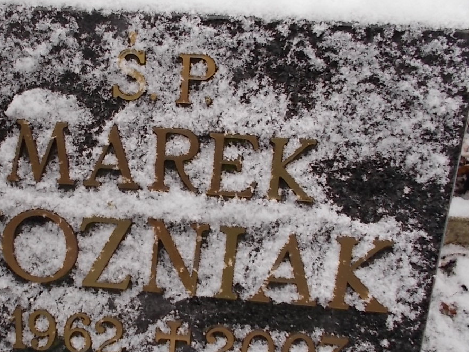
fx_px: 637
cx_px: 137
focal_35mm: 47
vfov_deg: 30.9
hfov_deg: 39.7
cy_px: 188
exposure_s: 1/160
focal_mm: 4.6
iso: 80
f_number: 3.2
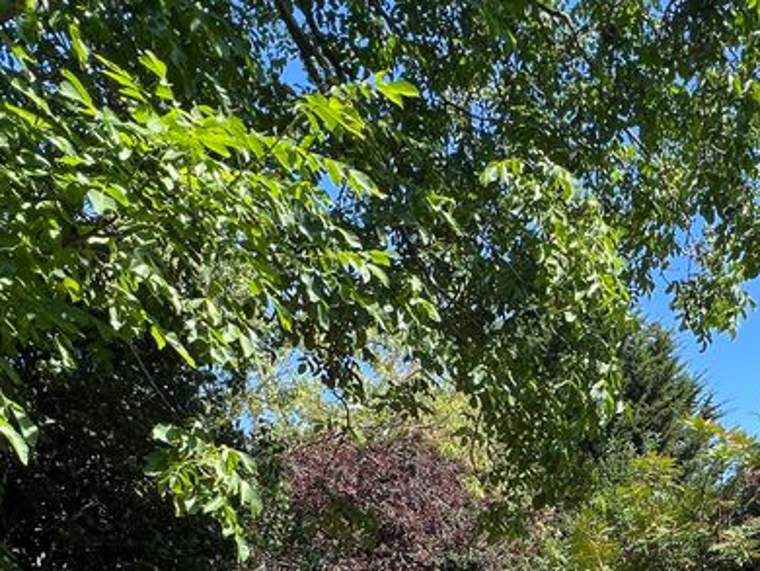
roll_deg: +1.6
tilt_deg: -2.4
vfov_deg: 32.1
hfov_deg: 46.7
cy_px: 687
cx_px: 635
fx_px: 813
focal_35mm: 37
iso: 32
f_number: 1.8
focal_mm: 1.57
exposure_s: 1/541
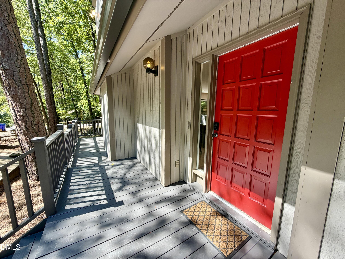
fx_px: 140
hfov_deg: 102.1
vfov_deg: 85.7
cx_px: 172
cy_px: 130
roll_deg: +0.0
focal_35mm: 14
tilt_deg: -8.3
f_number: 2.2
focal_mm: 2.22
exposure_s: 1/121
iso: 64
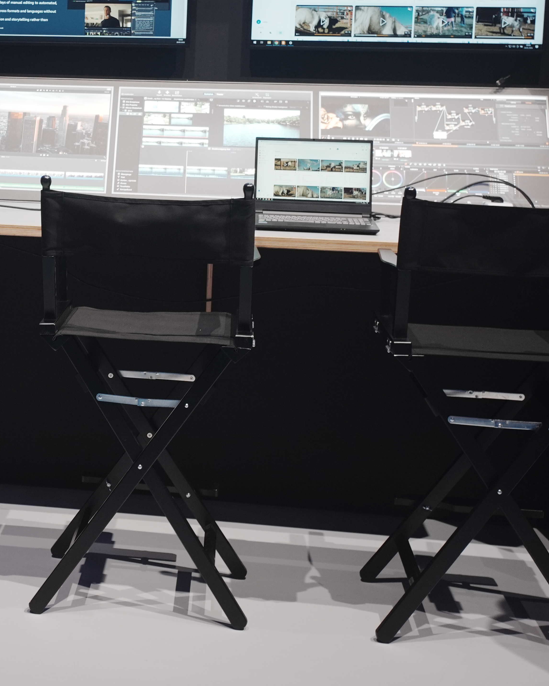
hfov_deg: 22.7
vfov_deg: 29.2
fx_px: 1300
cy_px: 186
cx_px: -22
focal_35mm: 64
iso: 400
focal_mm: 28
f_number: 4.5
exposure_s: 1/60
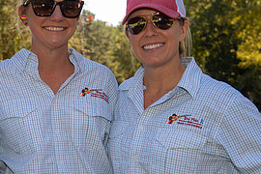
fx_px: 747
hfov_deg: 19.6
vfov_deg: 13.3
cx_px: 51
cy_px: 121
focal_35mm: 103
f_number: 6.3
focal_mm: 48
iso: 125
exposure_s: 1/125
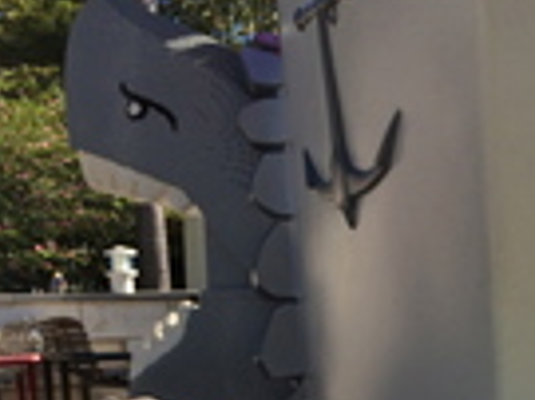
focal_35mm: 89
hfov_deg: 22.0
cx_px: 321
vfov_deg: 14.9
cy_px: 669
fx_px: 1374
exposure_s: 1/1282
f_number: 2.2
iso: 32
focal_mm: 4.12
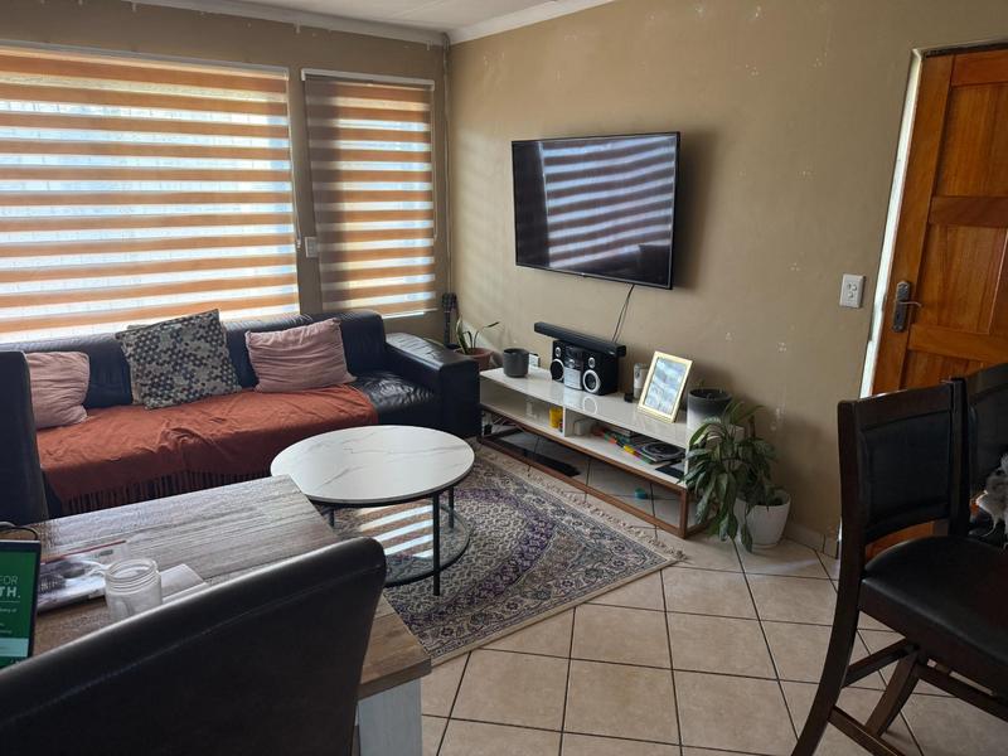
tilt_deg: -14.8
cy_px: 378
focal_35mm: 24
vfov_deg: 56.8
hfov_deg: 71.6
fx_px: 699
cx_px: 504
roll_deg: -0.6
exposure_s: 1/111
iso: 200
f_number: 1.78
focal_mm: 6.76
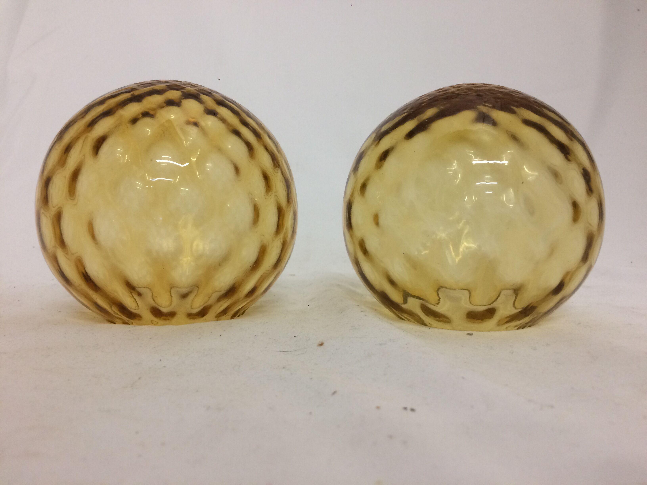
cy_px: 242
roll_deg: -0.2
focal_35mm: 29
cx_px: 324
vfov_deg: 48.2
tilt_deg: -4.4
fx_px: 542
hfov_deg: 61.7
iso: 80
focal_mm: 4.15
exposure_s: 1/33
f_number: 2.2
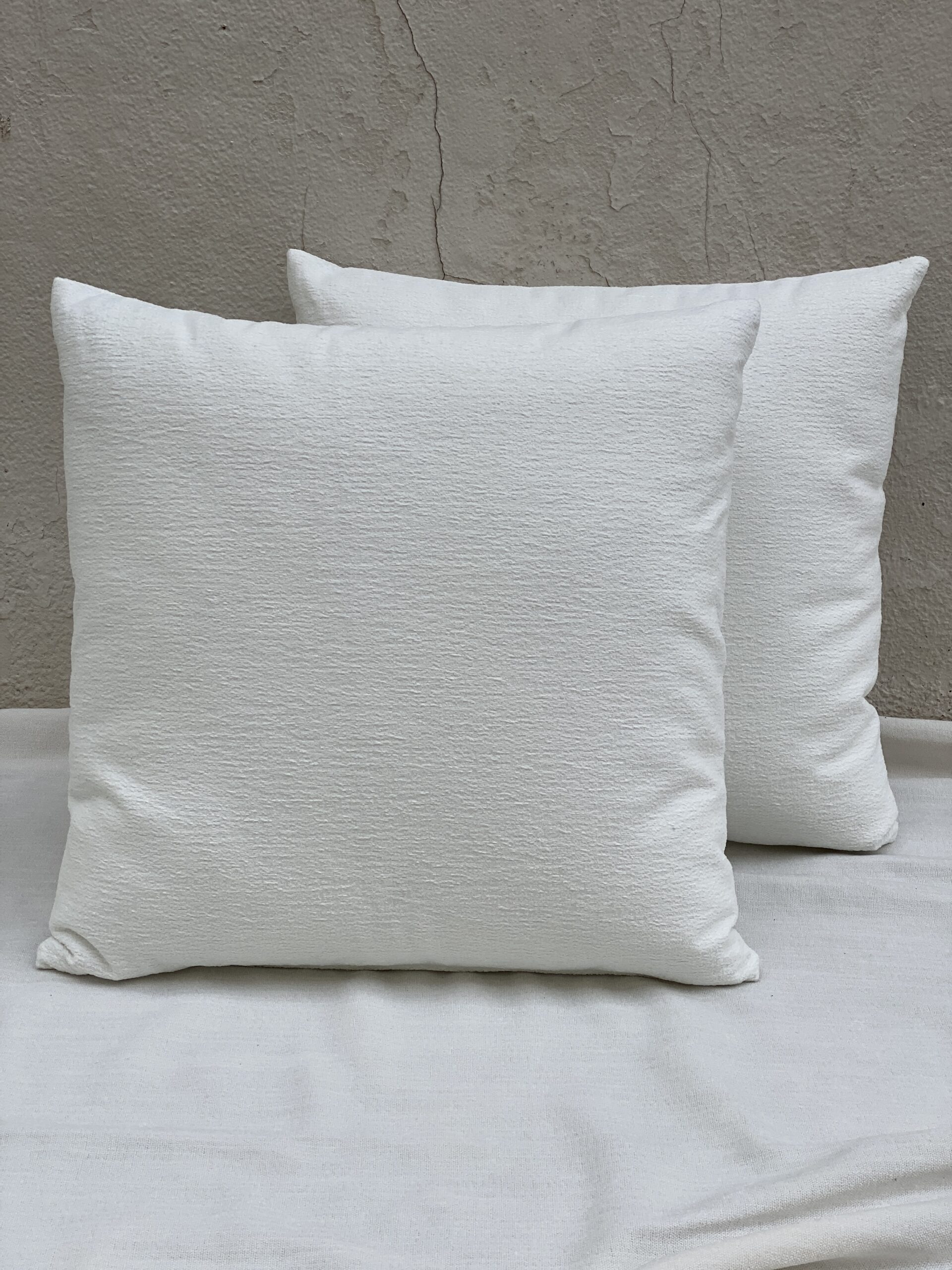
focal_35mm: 52
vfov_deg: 36.8
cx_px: 476
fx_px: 1907
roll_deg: -0.9
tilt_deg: -18.8
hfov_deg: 28.0
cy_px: 635
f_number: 2
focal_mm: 6
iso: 20
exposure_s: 1/607
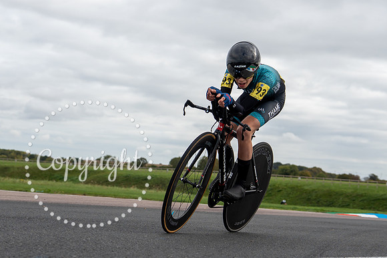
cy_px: 175
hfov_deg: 22.1
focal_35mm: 92
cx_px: 156
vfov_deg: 14.8
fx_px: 992
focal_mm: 39
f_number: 3.5
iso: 100
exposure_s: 1/1000
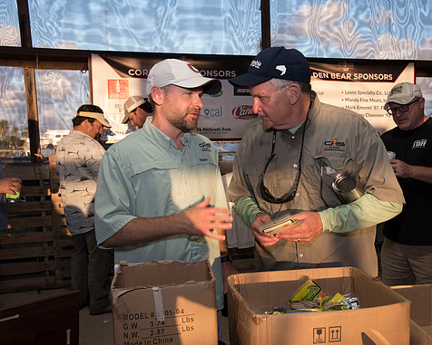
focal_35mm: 32
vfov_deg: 45.8
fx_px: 409
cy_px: 173
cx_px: 256
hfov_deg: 55.3
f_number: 6.3
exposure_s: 1/100
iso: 500
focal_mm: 28
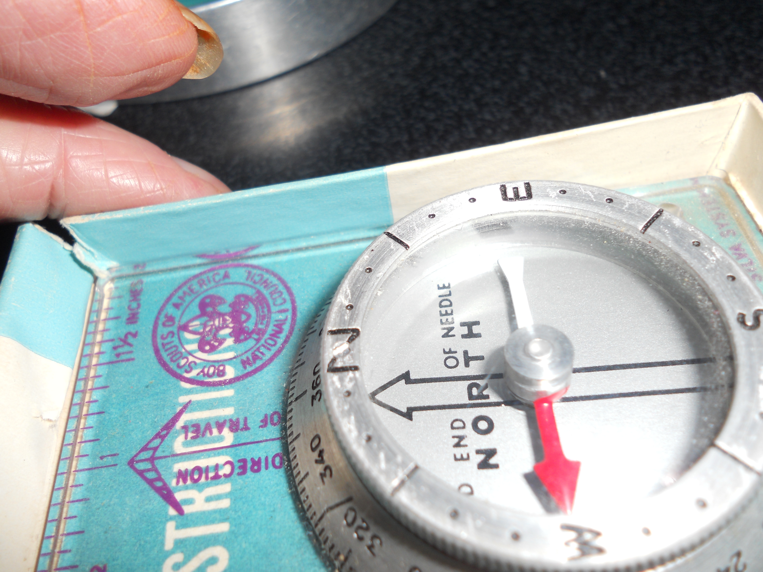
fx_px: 705
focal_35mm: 32
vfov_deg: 44.2
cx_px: 382
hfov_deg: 56.8
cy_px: 286
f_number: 8.8
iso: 80
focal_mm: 5.8
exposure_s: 1/25
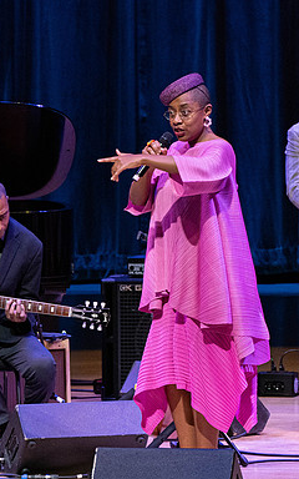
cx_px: 67
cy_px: 258
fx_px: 7014
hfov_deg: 2.4
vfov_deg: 3.9
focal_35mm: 538
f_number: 8
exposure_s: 1/320
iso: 4000
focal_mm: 288
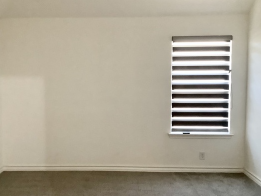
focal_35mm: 38
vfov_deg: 37.7
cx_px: 112
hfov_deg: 48.8
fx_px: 287
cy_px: 98
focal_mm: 3.3
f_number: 2.4
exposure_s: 1/40
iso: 320
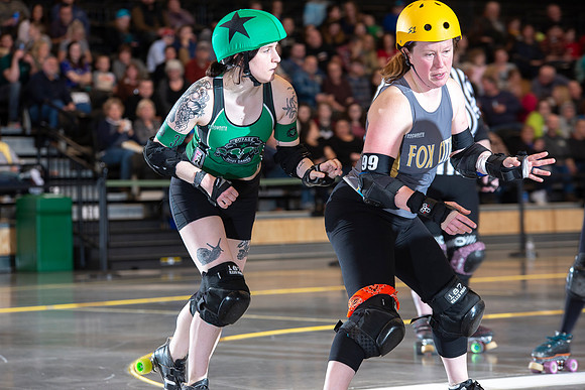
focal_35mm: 150
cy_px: 195
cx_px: 292
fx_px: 2438
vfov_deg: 9.2
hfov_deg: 13.7
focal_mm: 150
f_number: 5.6
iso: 640
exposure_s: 1/160
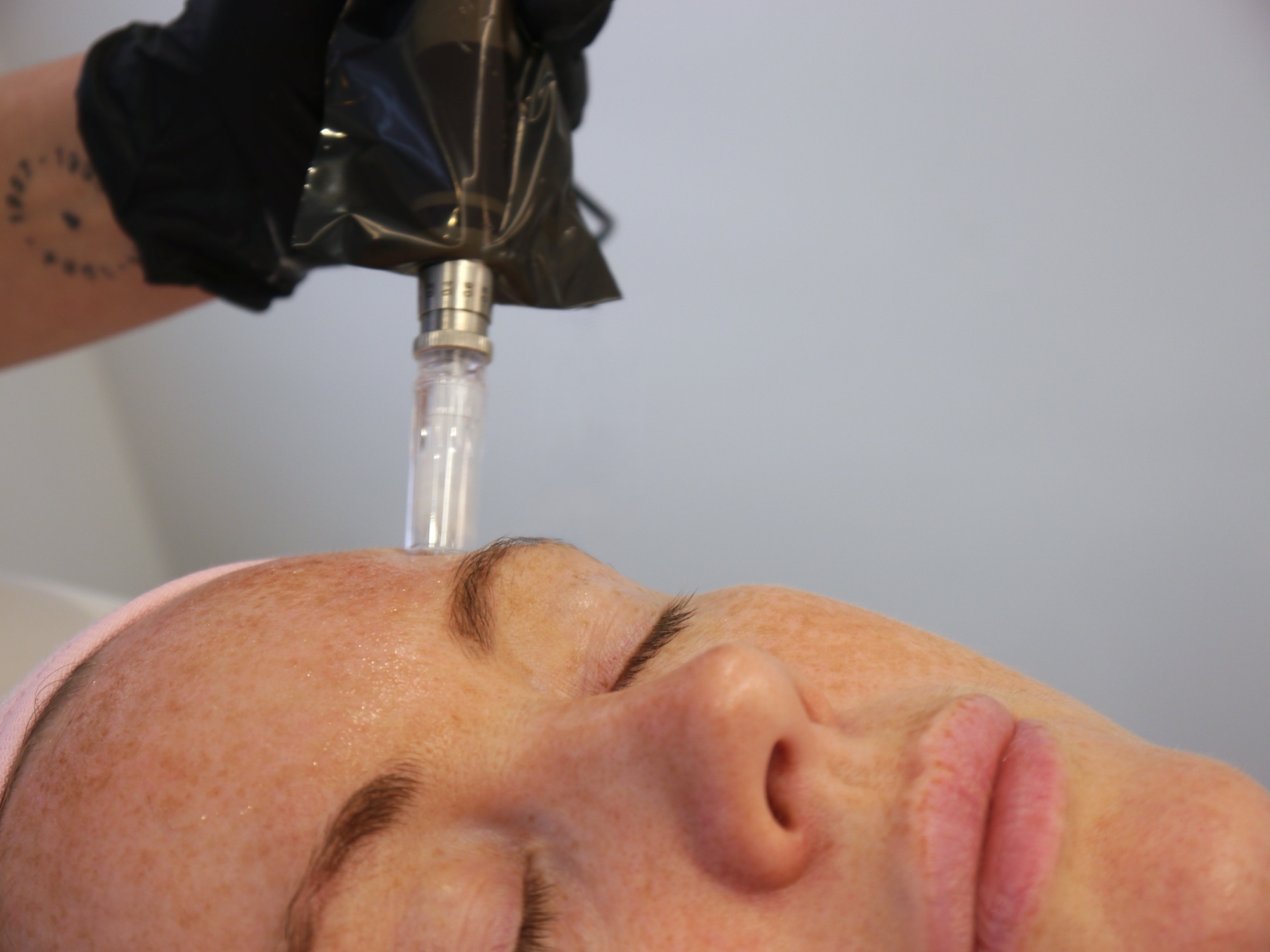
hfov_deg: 34.3
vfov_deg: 26.1
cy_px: 476
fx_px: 2055
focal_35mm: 56
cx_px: 635
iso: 160
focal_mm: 28
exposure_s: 1/100
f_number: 5
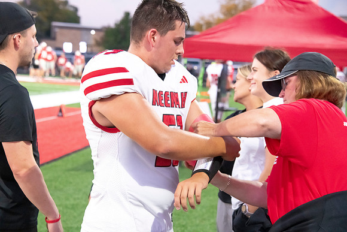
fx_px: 1080
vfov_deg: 12.2
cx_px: 174
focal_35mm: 112
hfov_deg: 18.3
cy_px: 116
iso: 10000
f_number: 7.1
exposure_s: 1/125
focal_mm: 112
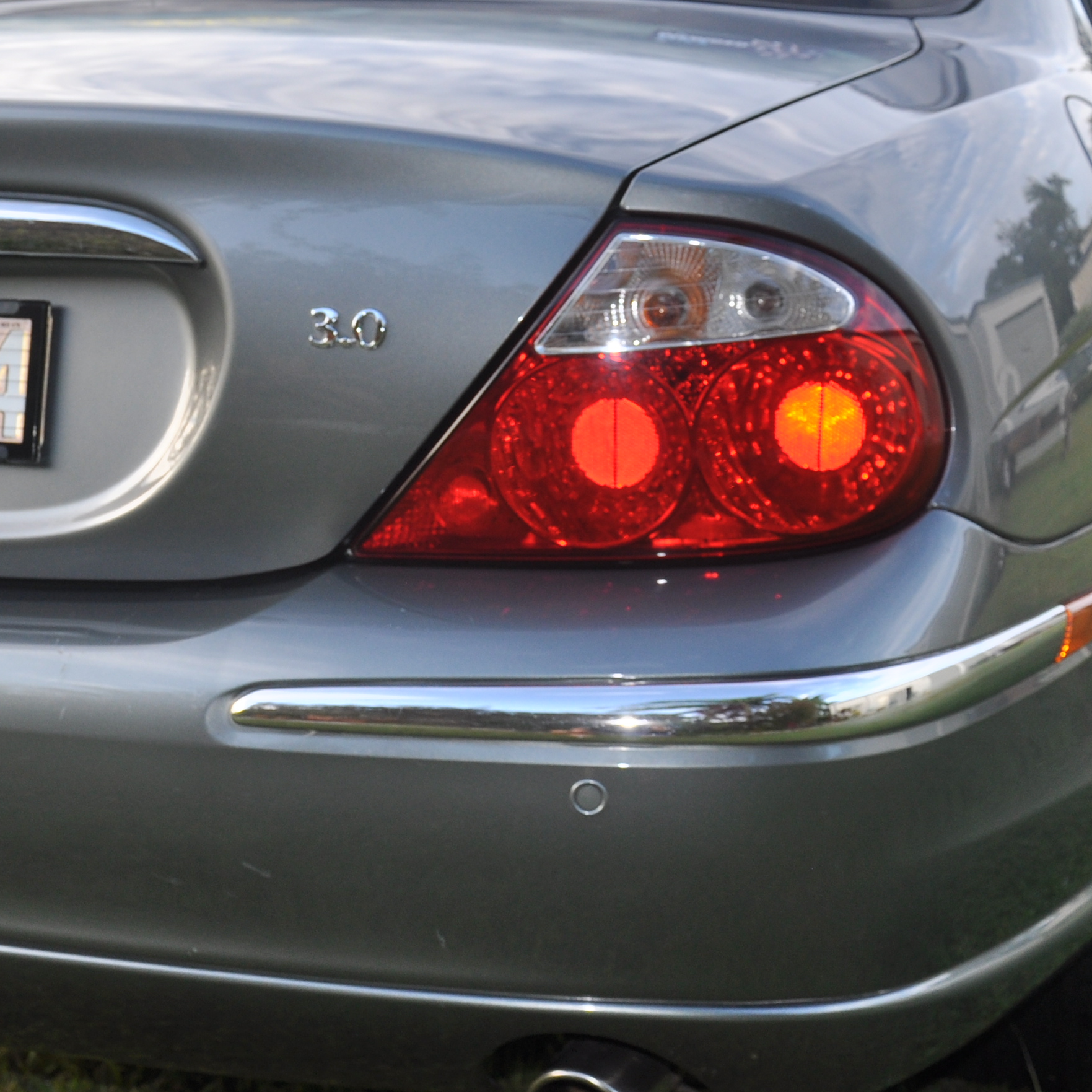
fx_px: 2321
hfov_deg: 26.0
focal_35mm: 65
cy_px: 481
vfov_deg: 26.5
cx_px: 219
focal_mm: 21
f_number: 3.8
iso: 220
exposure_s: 1/200
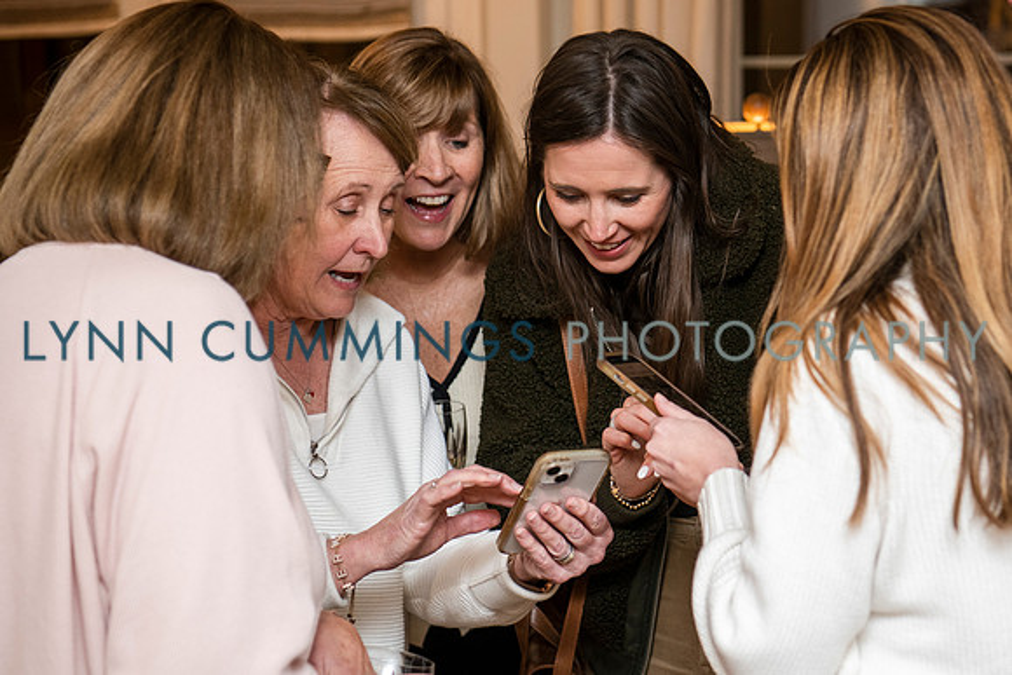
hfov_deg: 23.9
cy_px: 258
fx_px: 2383
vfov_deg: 16.1
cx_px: 667
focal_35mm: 85
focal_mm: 62
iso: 500
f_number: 3.5
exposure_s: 1/160
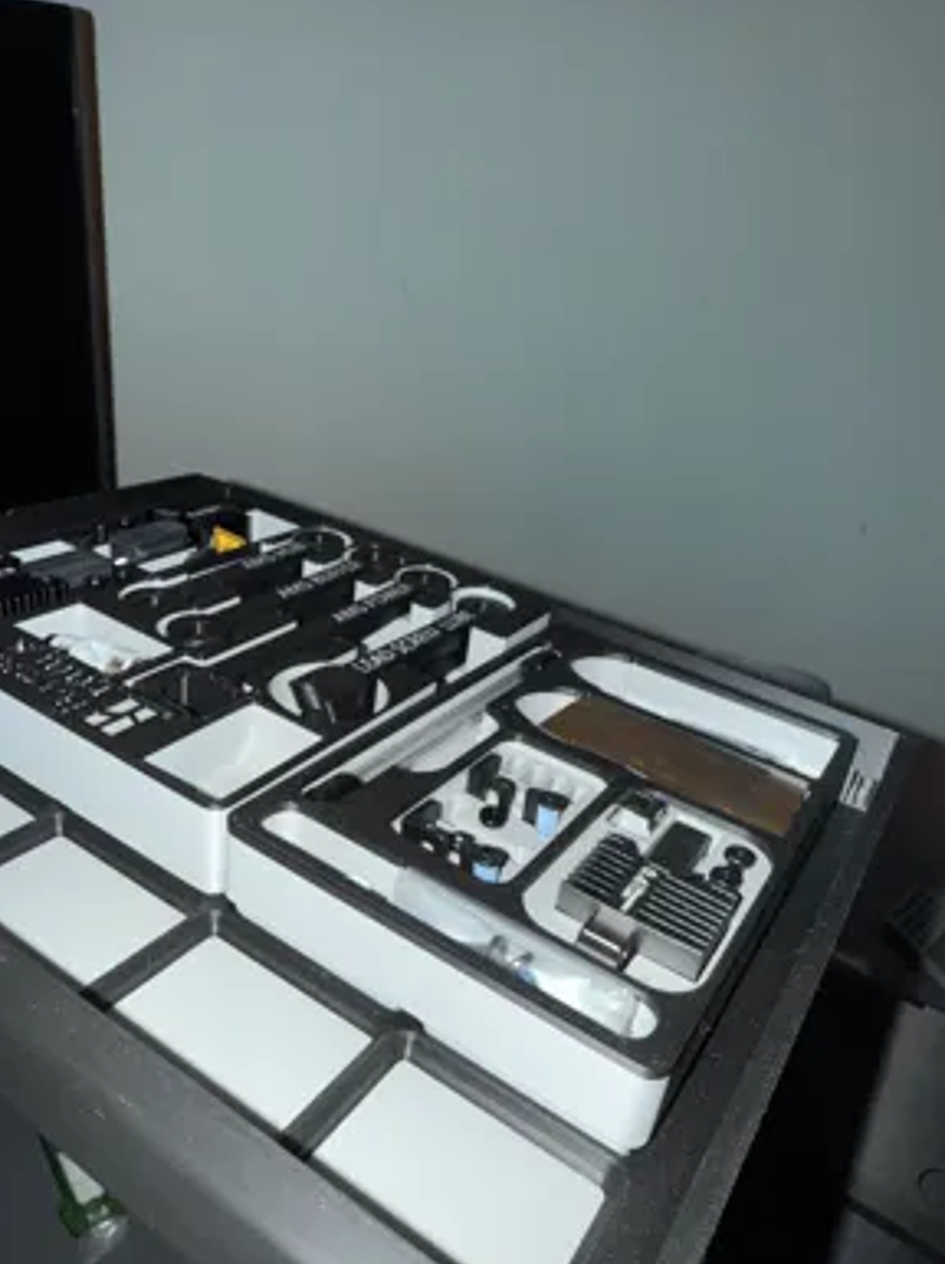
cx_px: 479
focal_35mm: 26
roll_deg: -8.1
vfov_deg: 67.3
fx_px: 948
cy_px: 647
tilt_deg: -25.3
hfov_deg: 53.0
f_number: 2.2
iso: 80
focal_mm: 2.22
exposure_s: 1/113
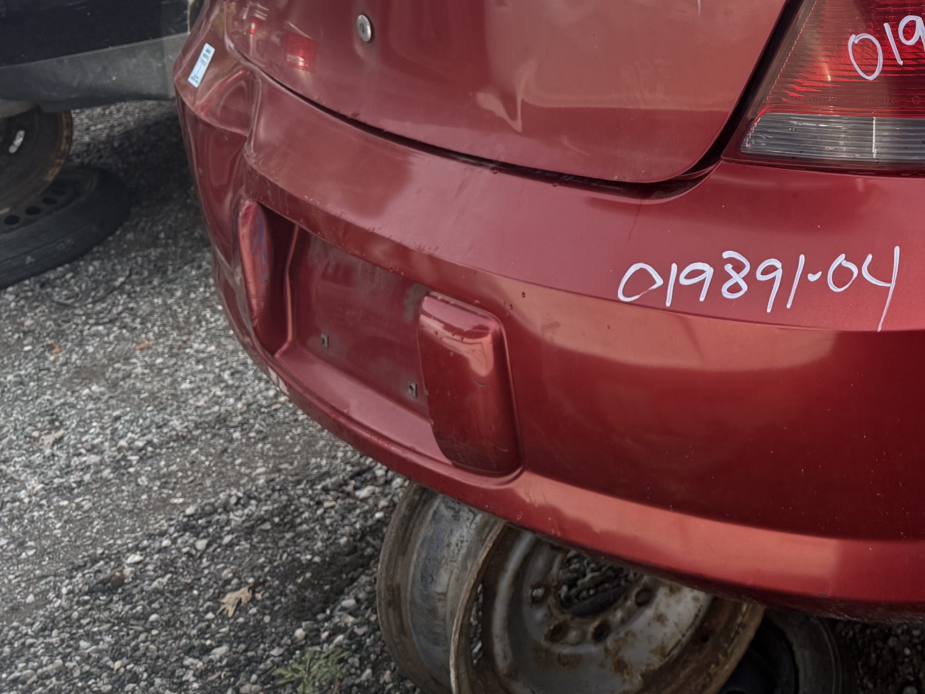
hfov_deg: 32.6
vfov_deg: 26.7
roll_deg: +7.3
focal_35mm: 52
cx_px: 1001
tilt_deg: -18.5
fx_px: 1390
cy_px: 15
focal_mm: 6.76
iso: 100
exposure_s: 1/1689
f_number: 1.78
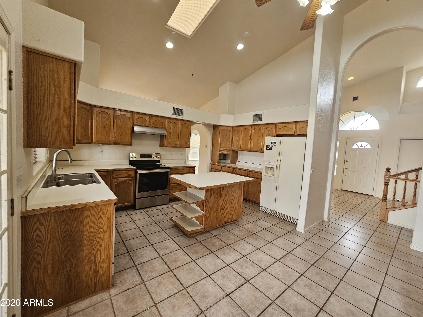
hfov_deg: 106.2
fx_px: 159
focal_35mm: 13
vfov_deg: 89.9
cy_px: 158
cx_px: 212
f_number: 2.2
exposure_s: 1/60
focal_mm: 2.2
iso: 125
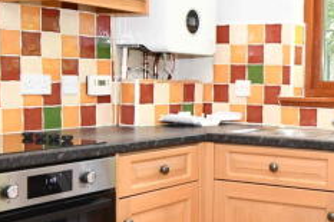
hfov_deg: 29.0
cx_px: 317
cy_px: 130
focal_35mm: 66
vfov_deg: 20.6
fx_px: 612
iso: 1250
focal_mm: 10
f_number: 4
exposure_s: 1/60
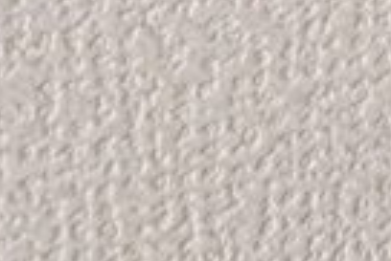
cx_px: 831
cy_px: -379
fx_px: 1914
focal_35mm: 176
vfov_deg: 7.3
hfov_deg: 10.5
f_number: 1.7
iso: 62
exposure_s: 1/40
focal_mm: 4.53
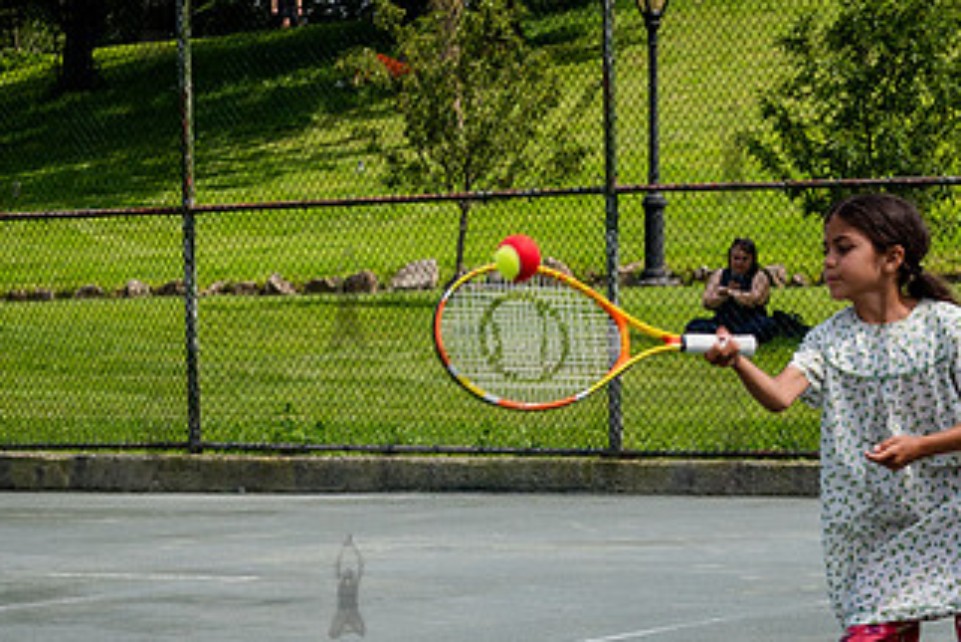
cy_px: 501
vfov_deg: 9.9
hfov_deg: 14.8
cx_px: 609
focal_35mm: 138
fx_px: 3685
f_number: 6.3
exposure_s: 1/640
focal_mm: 44
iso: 250
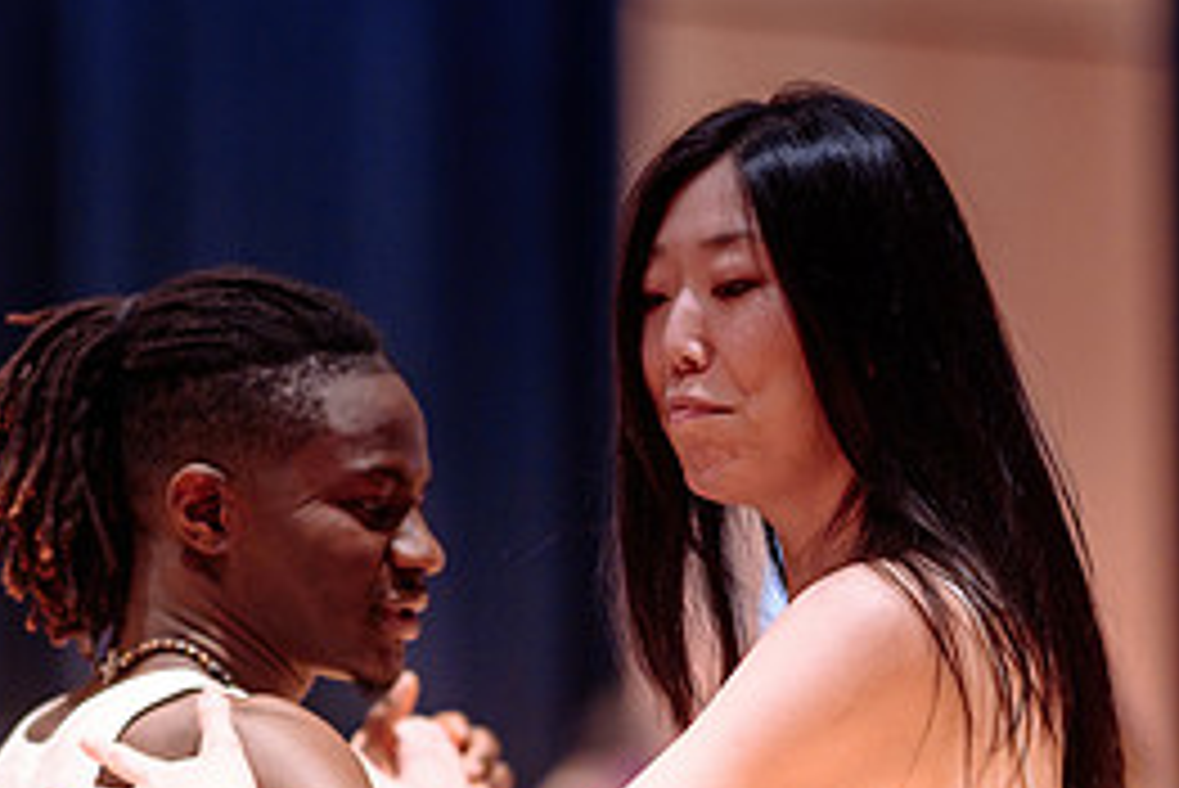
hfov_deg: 7.7
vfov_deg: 5.1
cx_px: 374
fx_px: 8749
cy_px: 734
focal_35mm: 267
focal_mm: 105
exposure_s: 1/125
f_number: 1.4
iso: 1600
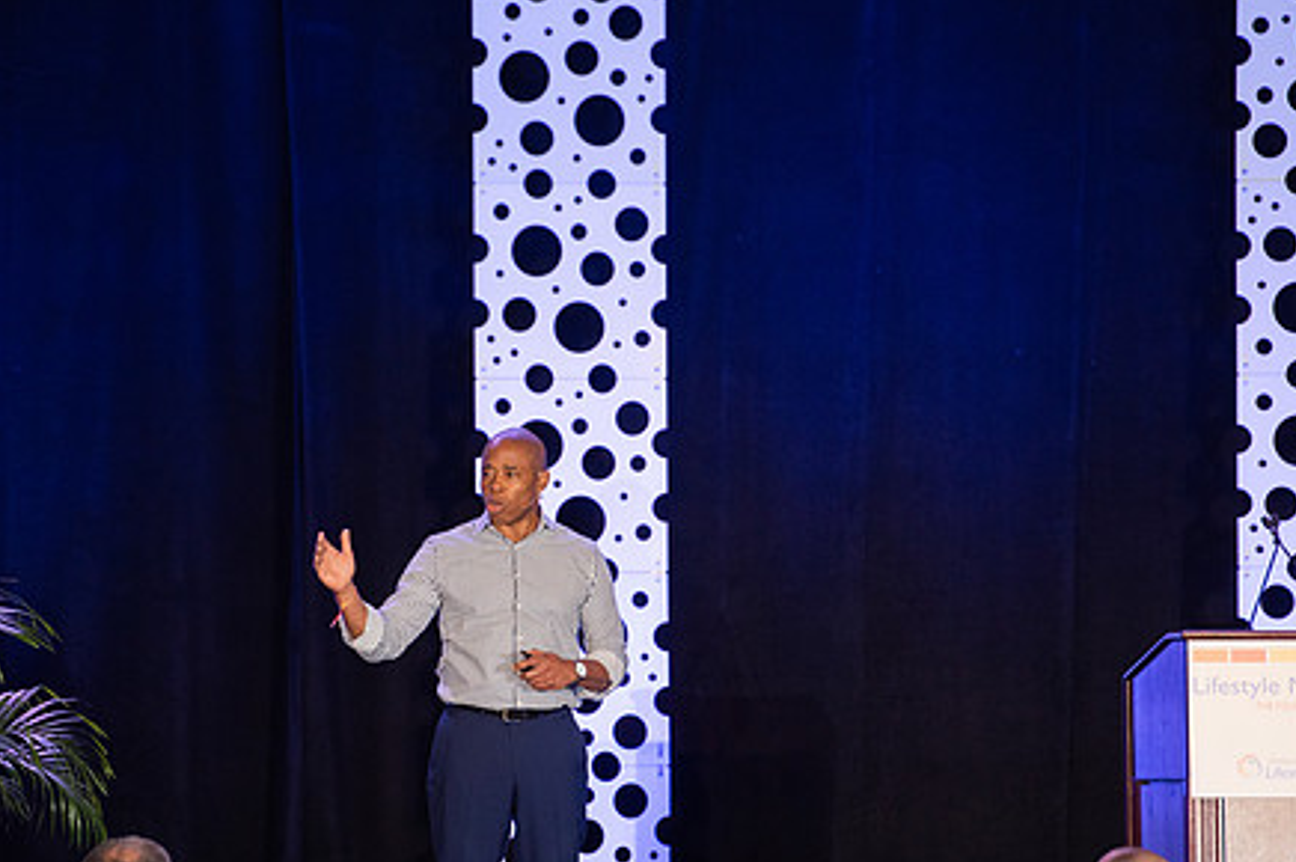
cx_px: 569
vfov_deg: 5.1
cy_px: 539
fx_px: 9676
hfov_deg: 7.7
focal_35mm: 269
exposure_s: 1/200
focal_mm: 200
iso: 1000
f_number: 4.5
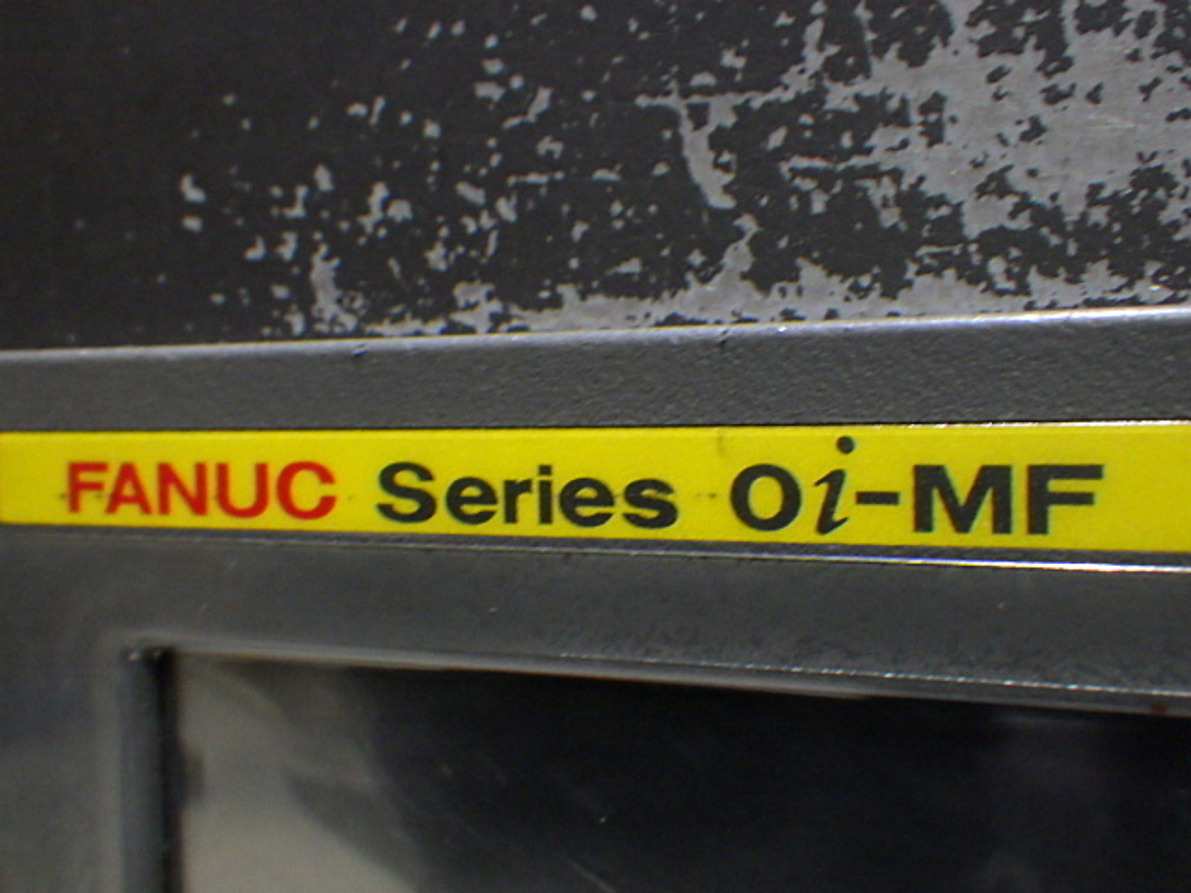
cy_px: 446
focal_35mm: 34
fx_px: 1170
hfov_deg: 54.0
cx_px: 596
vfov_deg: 41.8
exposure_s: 1/20
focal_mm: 6.1
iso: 1600
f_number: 3.8
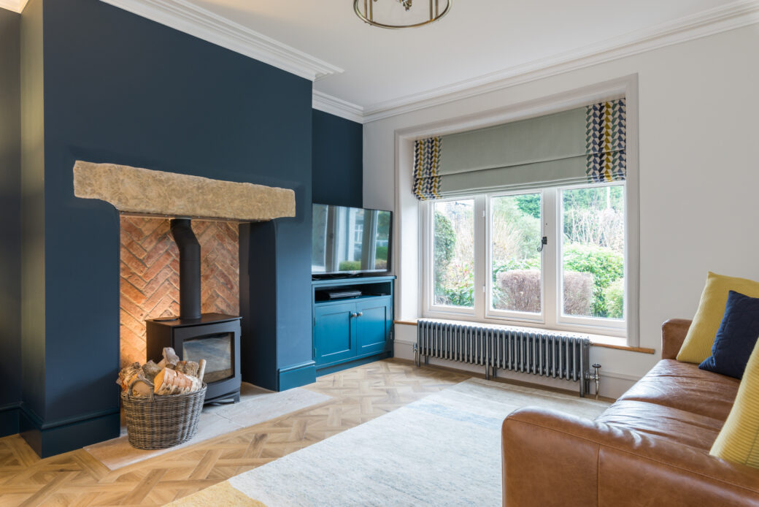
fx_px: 443
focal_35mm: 21
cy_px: 254
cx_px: 380
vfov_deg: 59.5
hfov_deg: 81.2
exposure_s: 1
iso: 200
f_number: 9
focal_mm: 21
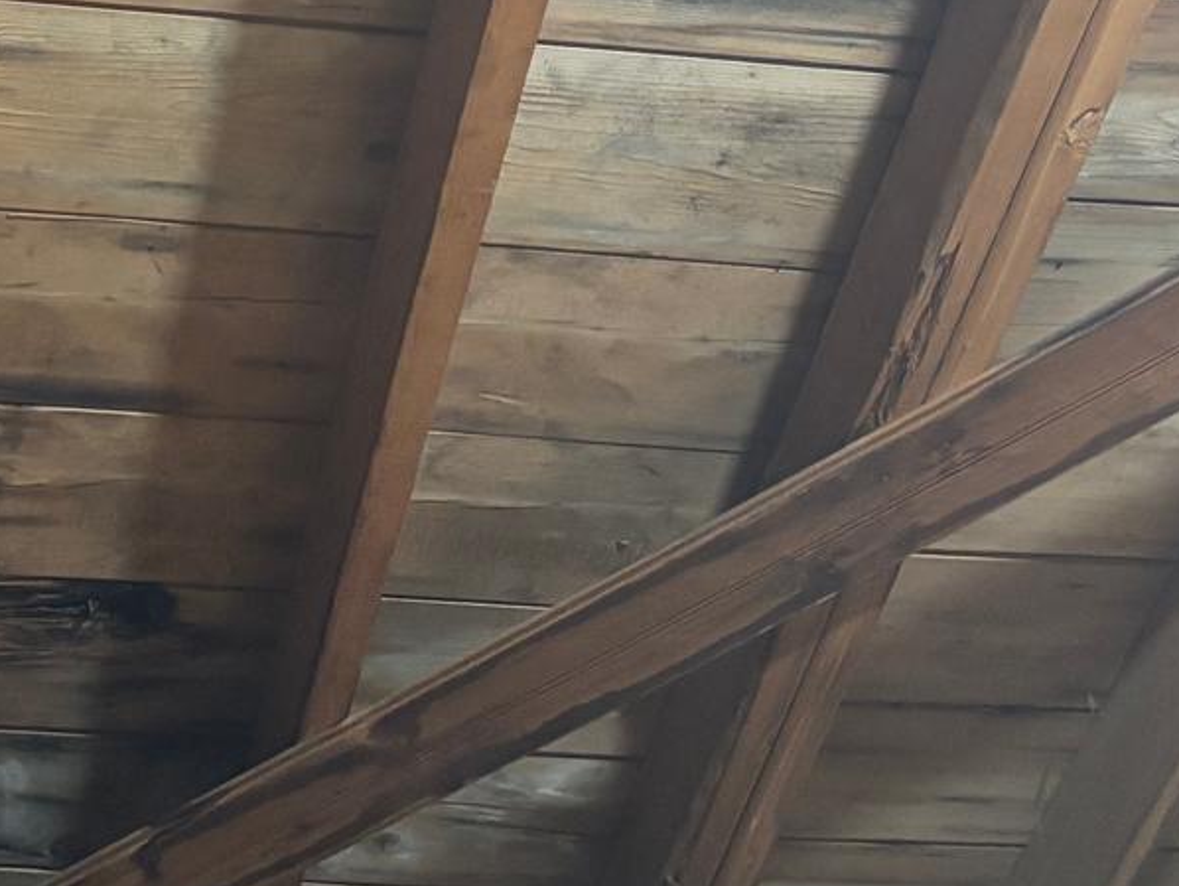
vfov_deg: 16.0
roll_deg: -2.5
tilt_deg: +19.4
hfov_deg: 21.8
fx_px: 3033
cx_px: 274
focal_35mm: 89
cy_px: -134
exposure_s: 1/30
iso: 500
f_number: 1.6
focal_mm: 5.96
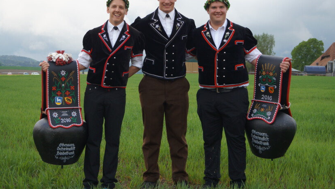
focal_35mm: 56
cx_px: 168
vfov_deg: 21.6
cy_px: 84
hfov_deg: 37.5
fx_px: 493
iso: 250
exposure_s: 1/160
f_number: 5
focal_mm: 35
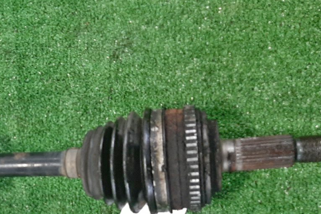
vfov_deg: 25.6
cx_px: 33
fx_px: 455
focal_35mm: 51
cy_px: 193
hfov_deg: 36.5
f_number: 1.7
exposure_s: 1/25
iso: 196
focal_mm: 3.93
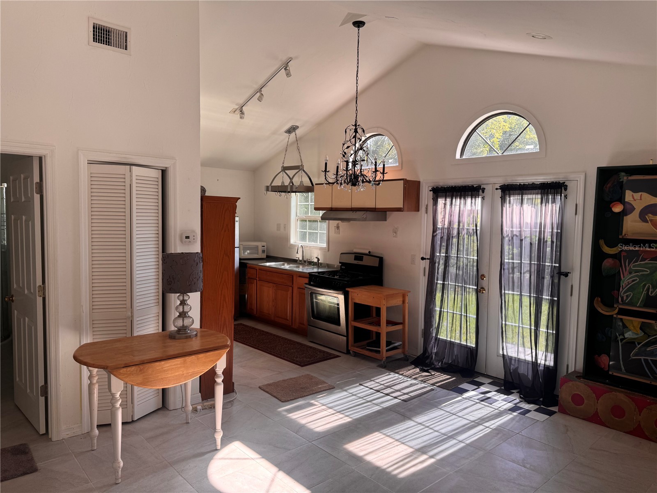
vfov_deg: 56.8
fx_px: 456
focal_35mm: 24
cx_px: 328
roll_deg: -1.3
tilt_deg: -4.4
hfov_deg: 71.6
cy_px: 246
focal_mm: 6.76
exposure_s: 1/185
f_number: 1.78
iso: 64
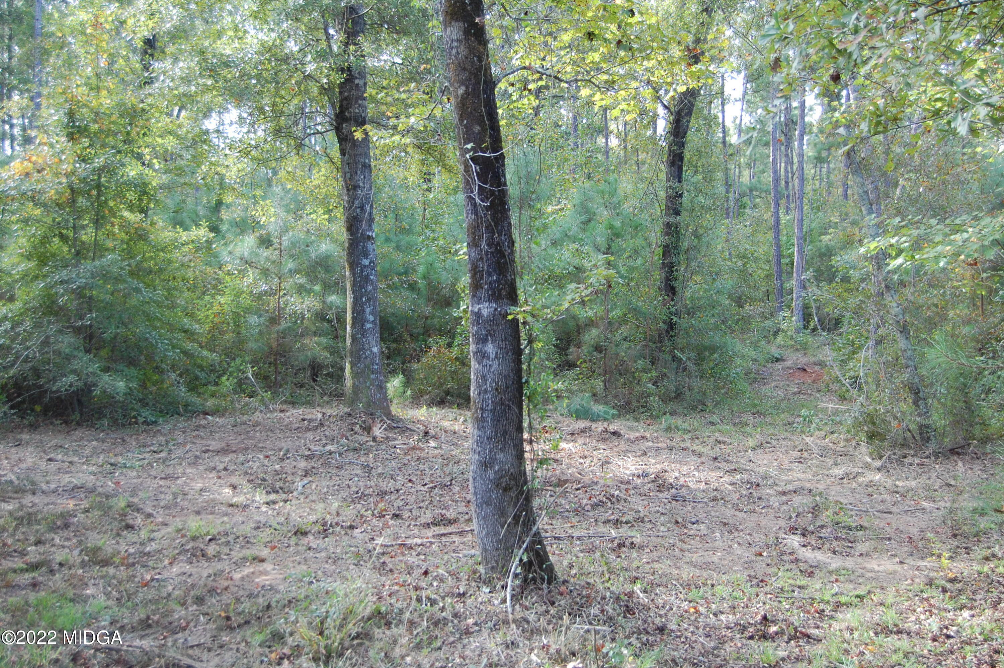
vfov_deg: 28.9
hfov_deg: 42.4
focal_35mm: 46
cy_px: 334
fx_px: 1296
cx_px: 502
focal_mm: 31
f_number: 5
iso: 400
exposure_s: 1/100
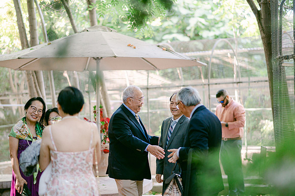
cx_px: 148
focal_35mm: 85
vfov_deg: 16.1
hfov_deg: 23.9
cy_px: 98
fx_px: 696
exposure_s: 1/640
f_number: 2
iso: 3200
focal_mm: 85
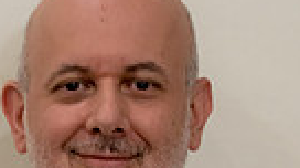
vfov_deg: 2.7
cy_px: 325
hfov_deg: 4.9
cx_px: 95
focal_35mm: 438
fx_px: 3479
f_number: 4.5
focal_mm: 126
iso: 4000
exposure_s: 1/80
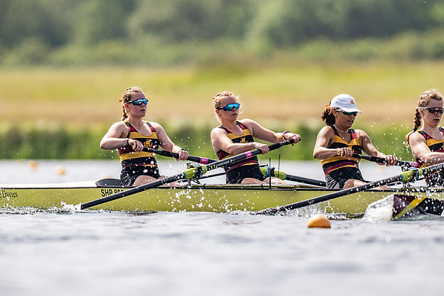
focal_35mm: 900
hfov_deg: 2.3
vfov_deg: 1.5
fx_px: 11093
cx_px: 222
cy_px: 148
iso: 160
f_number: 4
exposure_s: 1/2500
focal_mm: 600
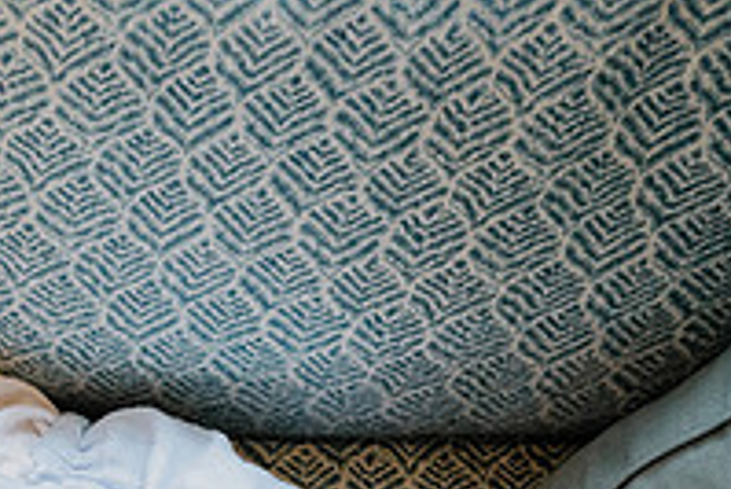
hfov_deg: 25.1
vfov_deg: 18.2
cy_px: 509
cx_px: -136
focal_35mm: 73
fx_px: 1483
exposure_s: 1/200
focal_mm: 25
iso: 2500
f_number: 2.8
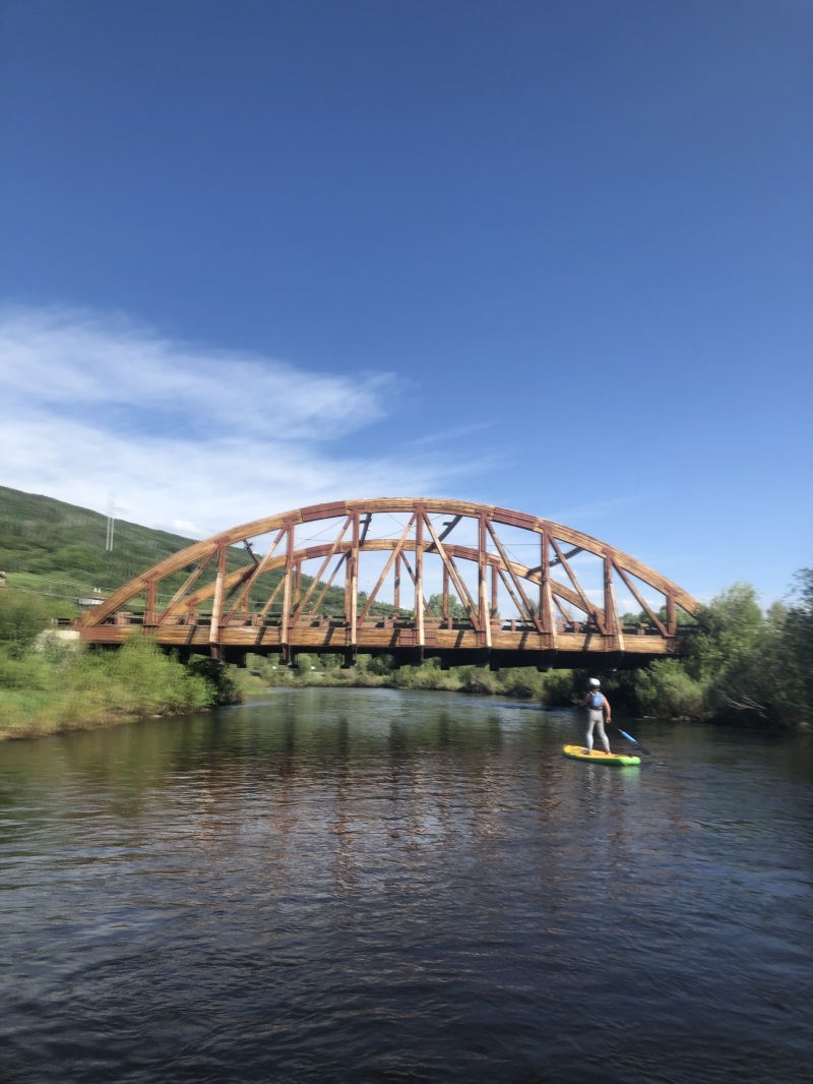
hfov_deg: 49.8
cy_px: 542
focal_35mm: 28
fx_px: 876
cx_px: 406
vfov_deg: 63.4
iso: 20
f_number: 1.8
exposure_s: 1/1453
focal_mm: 3.99
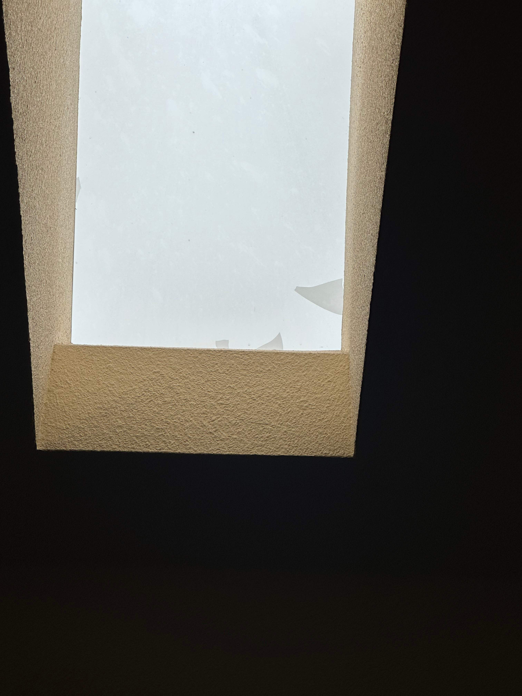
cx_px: 261
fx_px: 1548
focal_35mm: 77
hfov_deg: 19.1
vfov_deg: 25.3
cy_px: 348
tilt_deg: +48.8
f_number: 2.8
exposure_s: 1/350
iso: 32
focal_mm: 9
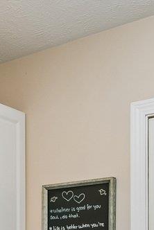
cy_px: 255
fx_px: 474
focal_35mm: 74
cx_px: -33
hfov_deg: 17.6
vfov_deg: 25.3
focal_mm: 16
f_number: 6.3
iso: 400
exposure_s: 1/8
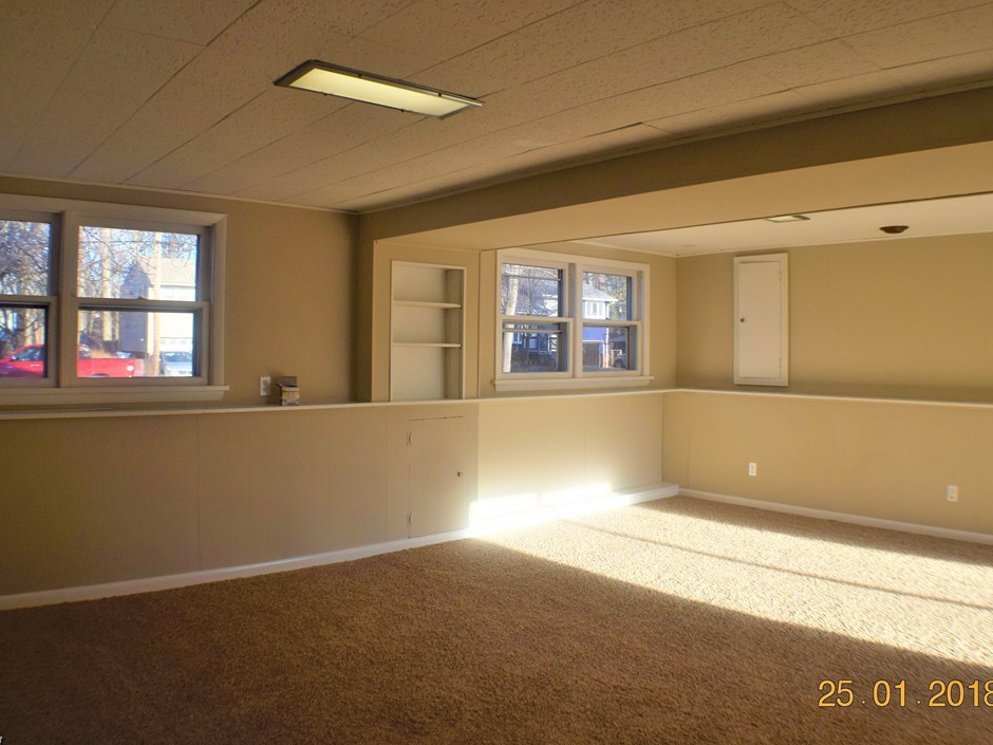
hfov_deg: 59.9
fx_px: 861
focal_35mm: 30
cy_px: 375
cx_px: 470
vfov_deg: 46.8
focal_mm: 18
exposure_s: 1/250
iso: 400
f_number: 8
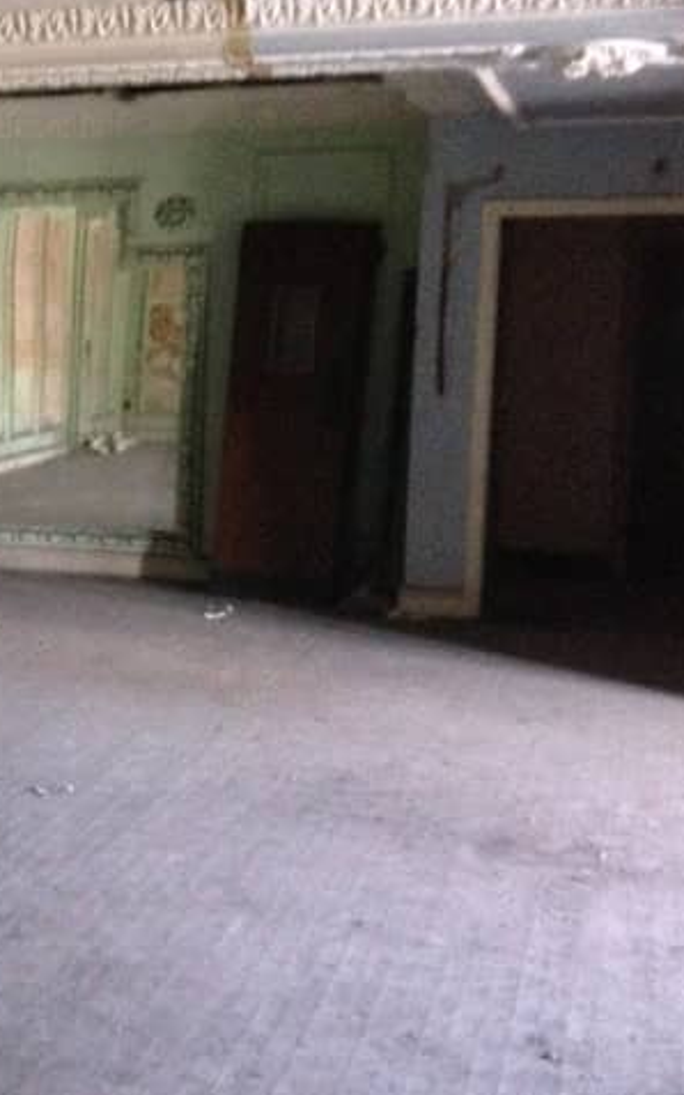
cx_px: -250
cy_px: 490
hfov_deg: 18.1
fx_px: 1969
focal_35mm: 66
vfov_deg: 31.0
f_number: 2.4
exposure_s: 1/15
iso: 500
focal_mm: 4.1
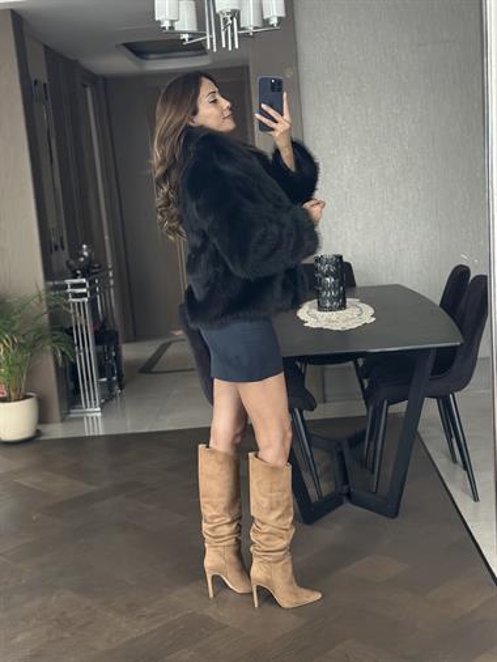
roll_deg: +5.3
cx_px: 248
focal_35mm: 48
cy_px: 331
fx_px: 918
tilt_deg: -20.5
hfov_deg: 30.3
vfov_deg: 39.6
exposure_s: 1/30
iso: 800
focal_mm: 6.86
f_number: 1.78
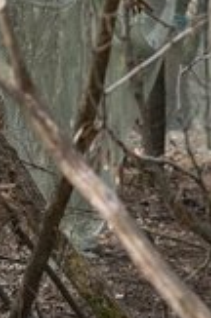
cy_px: 151
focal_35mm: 150
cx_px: 322
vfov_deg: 13.7
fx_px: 1324
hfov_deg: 8.9
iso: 160
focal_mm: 61
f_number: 2.8
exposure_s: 1/640
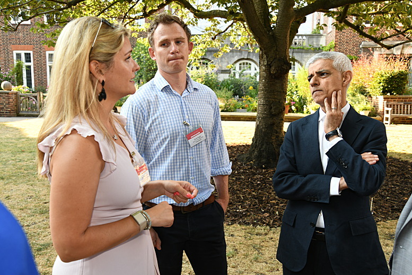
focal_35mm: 35
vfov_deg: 37.9
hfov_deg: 54.4
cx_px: 204
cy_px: 140
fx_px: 401
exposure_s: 1/60
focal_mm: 34
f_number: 6.3
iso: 400
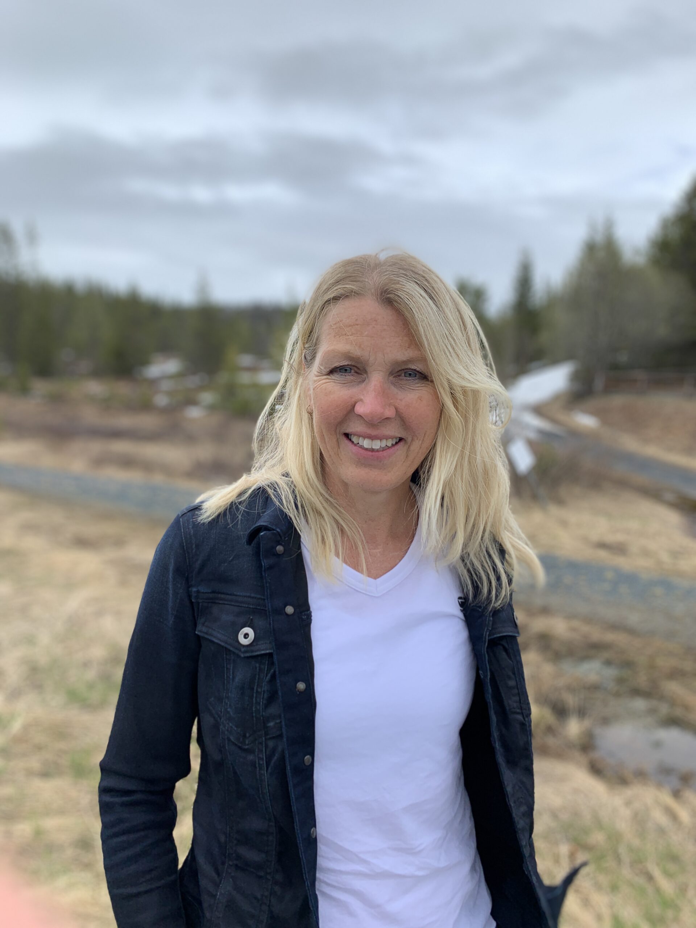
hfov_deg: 53.1
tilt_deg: -6.8
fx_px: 697
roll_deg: +0.5
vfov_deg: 67.3
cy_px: 464
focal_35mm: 26
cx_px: 348
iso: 25
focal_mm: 4.25
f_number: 1.8
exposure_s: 1/1748
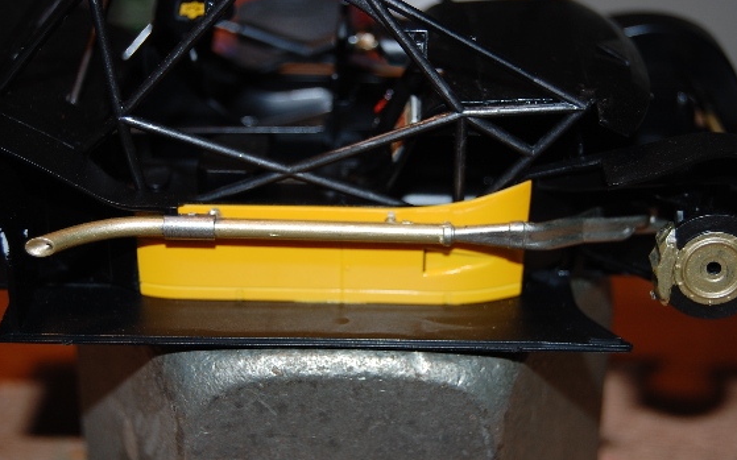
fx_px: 1546
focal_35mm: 77
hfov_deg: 26.8
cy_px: 223
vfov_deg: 16.9
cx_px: 369
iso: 200
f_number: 5.6
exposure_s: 1/125
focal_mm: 50
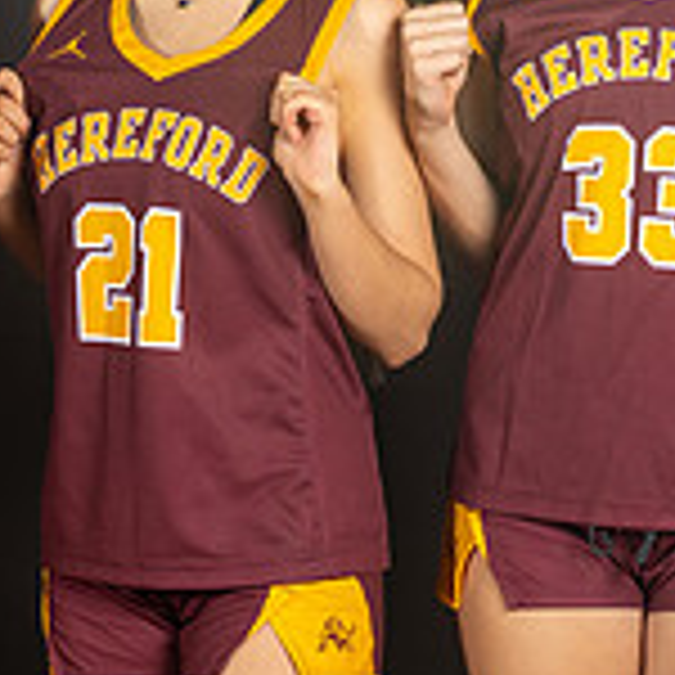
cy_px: 247
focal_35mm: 307
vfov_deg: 5.7
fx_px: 6773
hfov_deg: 5.7
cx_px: 28
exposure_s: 1/200
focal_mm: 70
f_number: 8
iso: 200
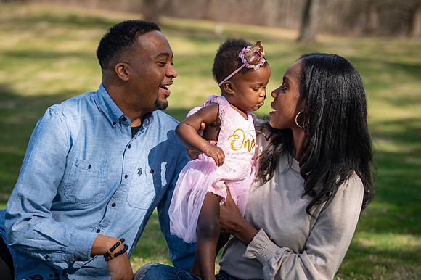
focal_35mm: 96
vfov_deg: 14.2
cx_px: 219
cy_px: 134
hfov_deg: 21.2
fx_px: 1124
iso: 250
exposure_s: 1/2000
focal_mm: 92
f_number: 4
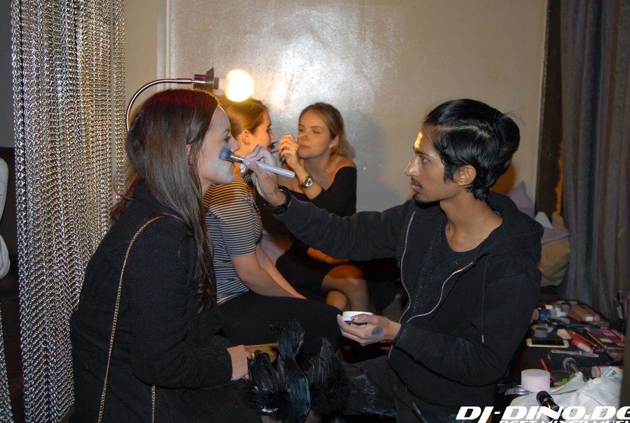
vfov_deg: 30.3
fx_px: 781
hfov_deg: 43.9
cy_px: 212
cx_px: 321
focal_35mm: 45
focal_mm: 29
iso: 400
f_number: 5.6
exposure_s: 1/40
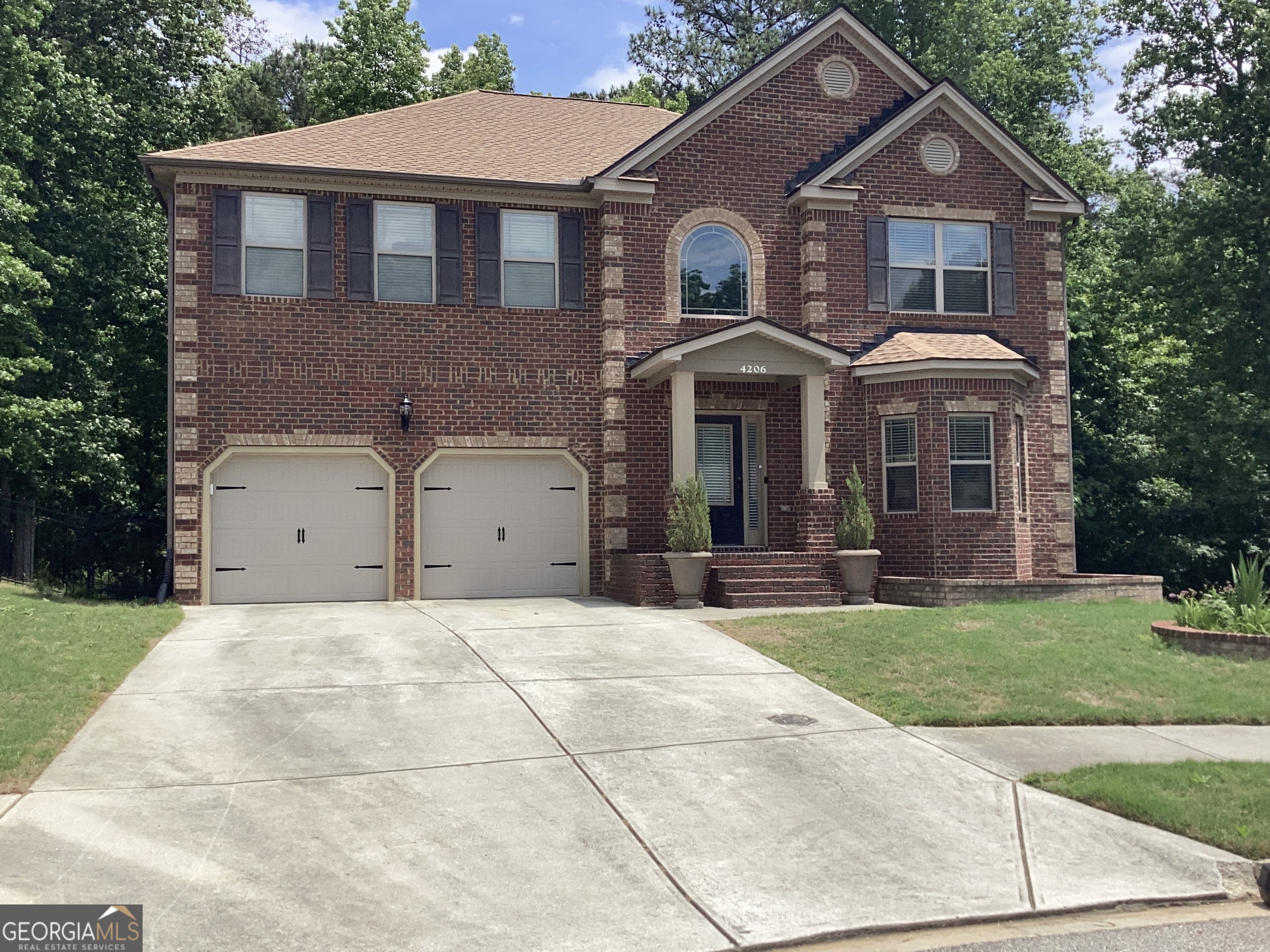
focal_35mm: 31
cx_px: 635
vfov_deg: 45.4
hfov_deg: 58.4
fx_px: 1137
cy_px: 476
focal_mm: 3.3
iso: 25
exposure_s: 1/1456
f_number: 2.4
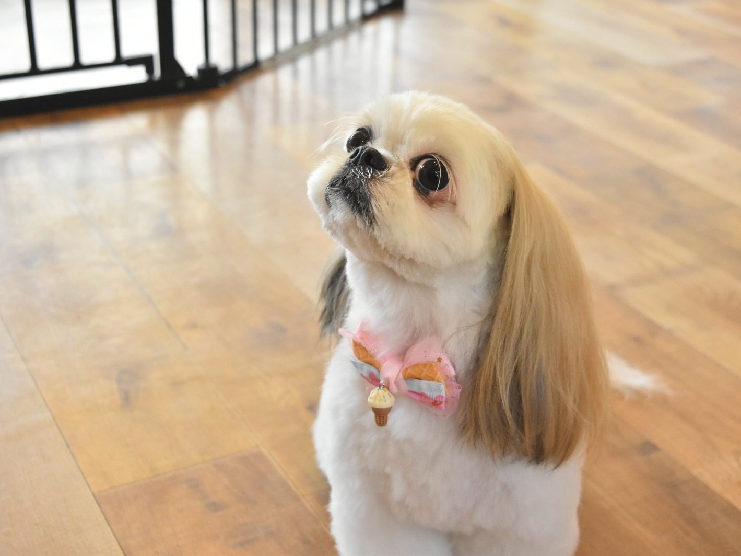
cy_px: 274
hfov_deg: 34.3
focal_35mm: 56
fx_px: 1199
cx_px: 393
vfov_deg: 26.1
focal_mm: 34
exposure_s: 1/400
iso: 3200
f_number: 5.6
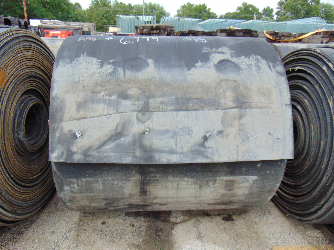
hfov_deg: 69.4
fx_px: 241
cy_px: 125
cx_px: 167
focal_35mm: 25
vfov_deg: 54.9
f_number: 3
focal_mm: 4.5
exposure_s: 1/500
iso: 80
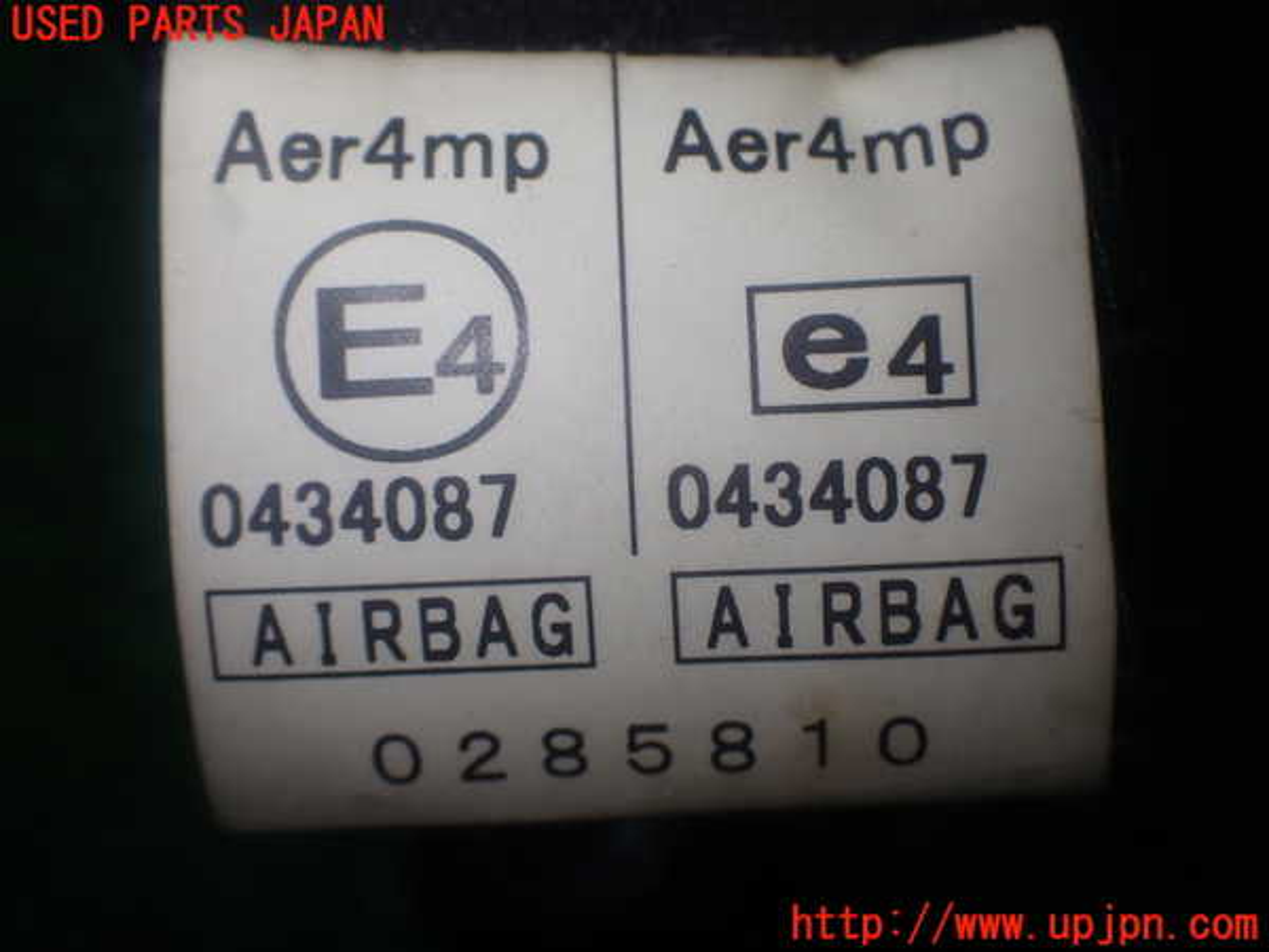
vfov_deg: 35.1
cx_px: 634
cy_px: 476
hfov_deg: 45.8
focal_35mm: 41
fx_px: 1503
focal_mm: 7.31
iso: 100
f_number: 2.8
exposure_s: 1/100
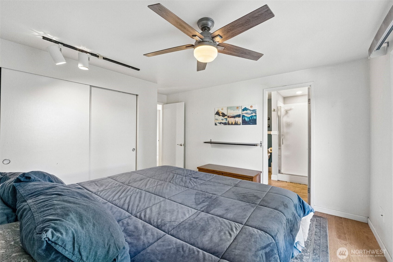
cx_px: 196
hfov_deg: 100.4
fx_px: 164
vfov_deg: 77.3
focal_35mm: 15
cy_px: 131
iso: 2500
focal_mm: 10
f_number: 9
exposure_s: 1/30
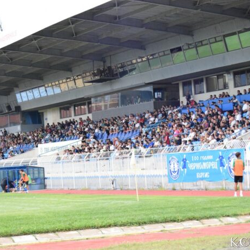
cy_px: 125
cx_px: 125
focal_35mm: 106
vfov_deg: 16.5
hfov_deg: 16.5
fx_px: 863
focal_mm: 55
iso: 6400
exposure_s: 1/1000
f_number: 5.6
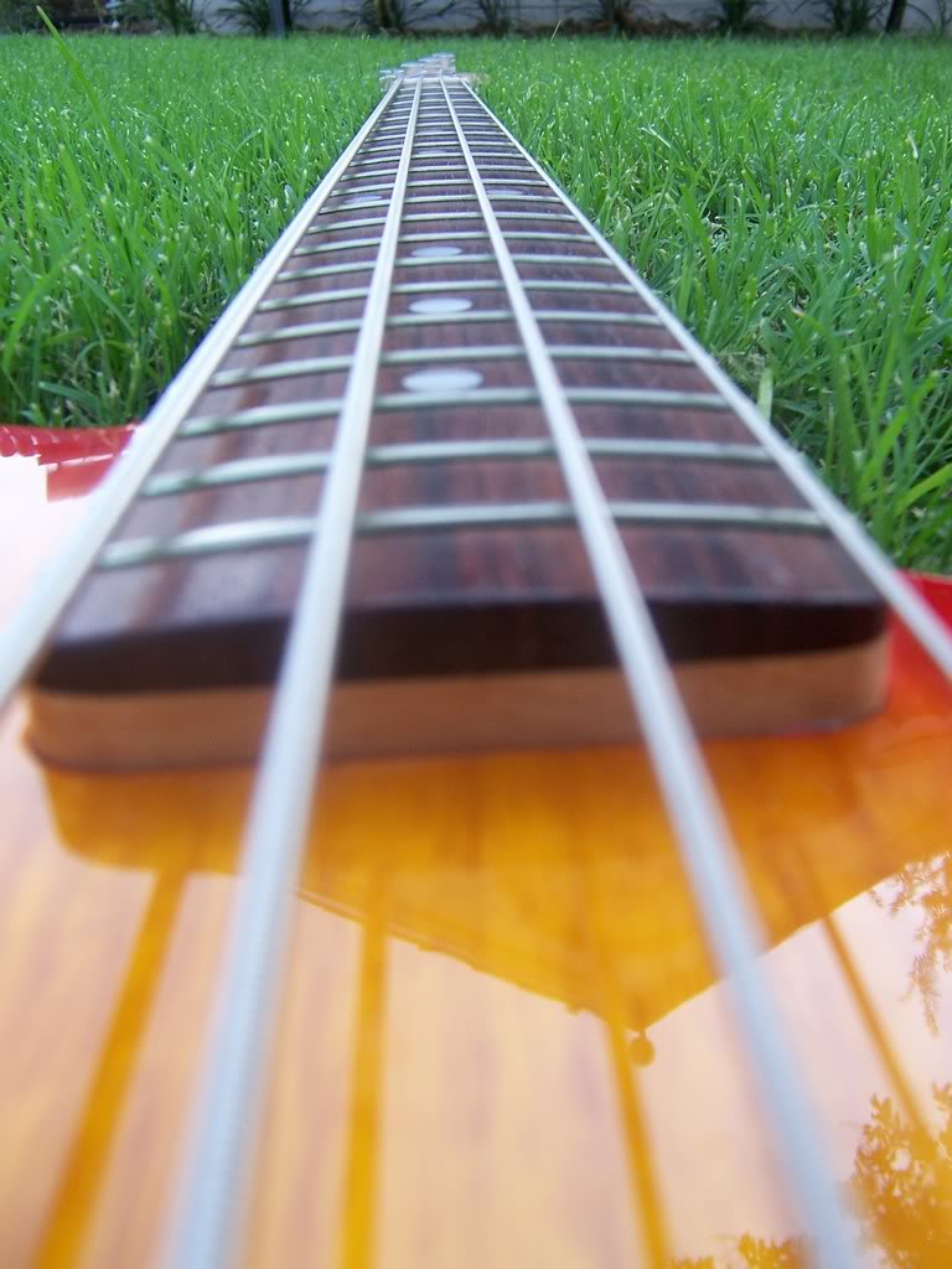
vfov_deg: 55.4
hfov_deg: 42.9
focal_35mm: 33
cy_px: 634
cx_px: 476
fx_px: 1210
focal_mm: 5.5
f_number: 3.4
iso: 100
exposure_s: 1/60
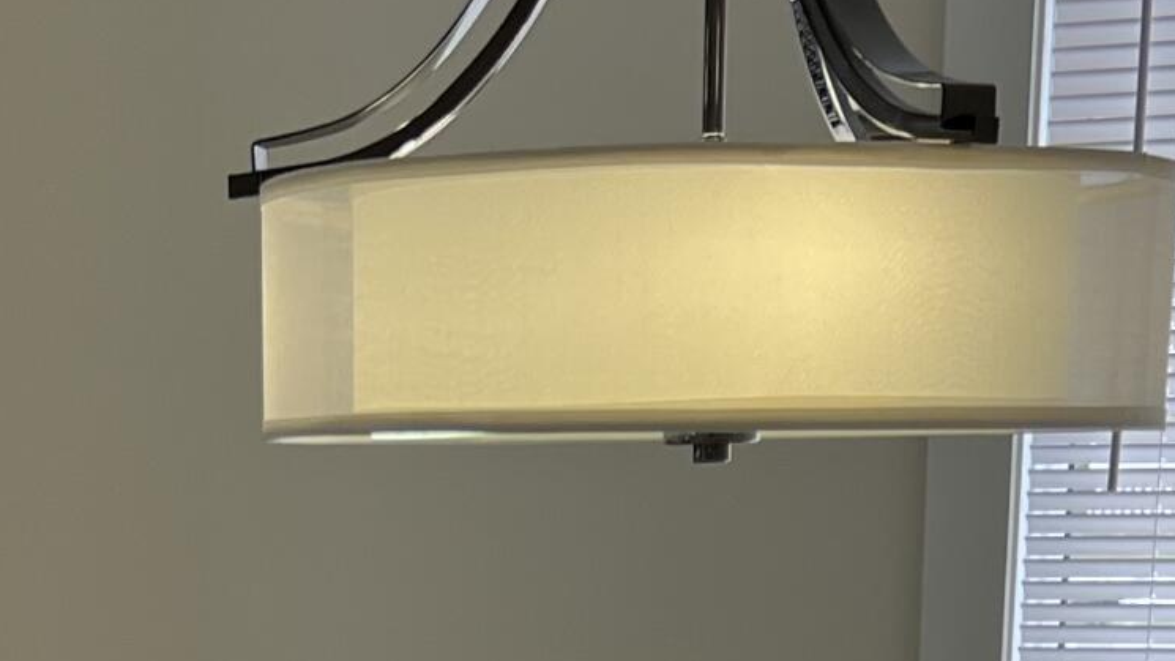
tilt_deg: -19.4
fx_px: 3552
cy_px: 1715
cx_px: 317
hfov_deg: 18.7
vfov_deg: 9.2
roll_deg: +0.6
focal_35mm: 114
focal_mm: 5.7
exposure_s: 1/142
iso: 32
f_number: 1.5
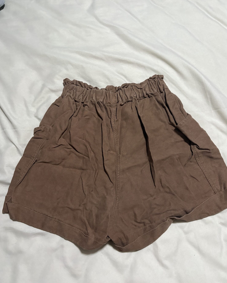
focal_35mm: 28
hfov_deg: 51.5
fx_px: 235
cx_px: 115
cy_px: 138
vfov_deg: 62.2
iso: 500
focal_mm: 5.96
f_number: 1.6
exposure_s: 1/60
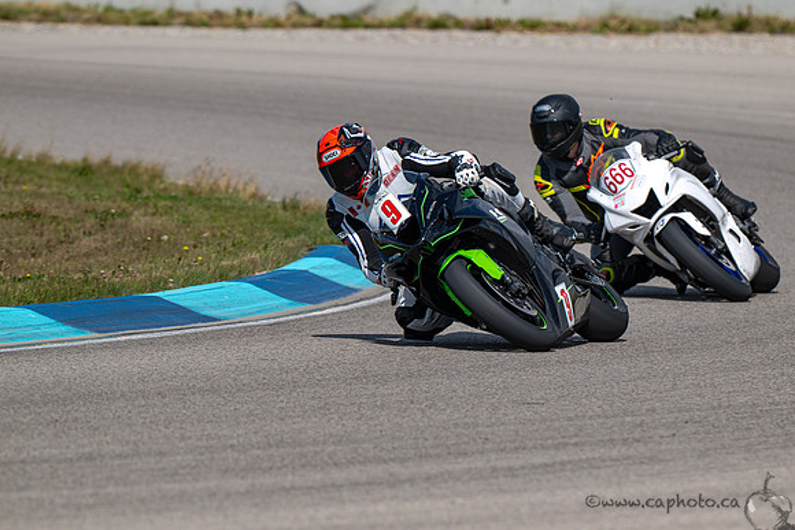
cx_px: 463
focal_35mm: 451
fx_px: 9964
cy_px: 254
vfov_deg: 3.0
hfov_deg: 4.6
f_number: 6.3
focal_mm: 360
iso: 80
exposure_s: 1/800
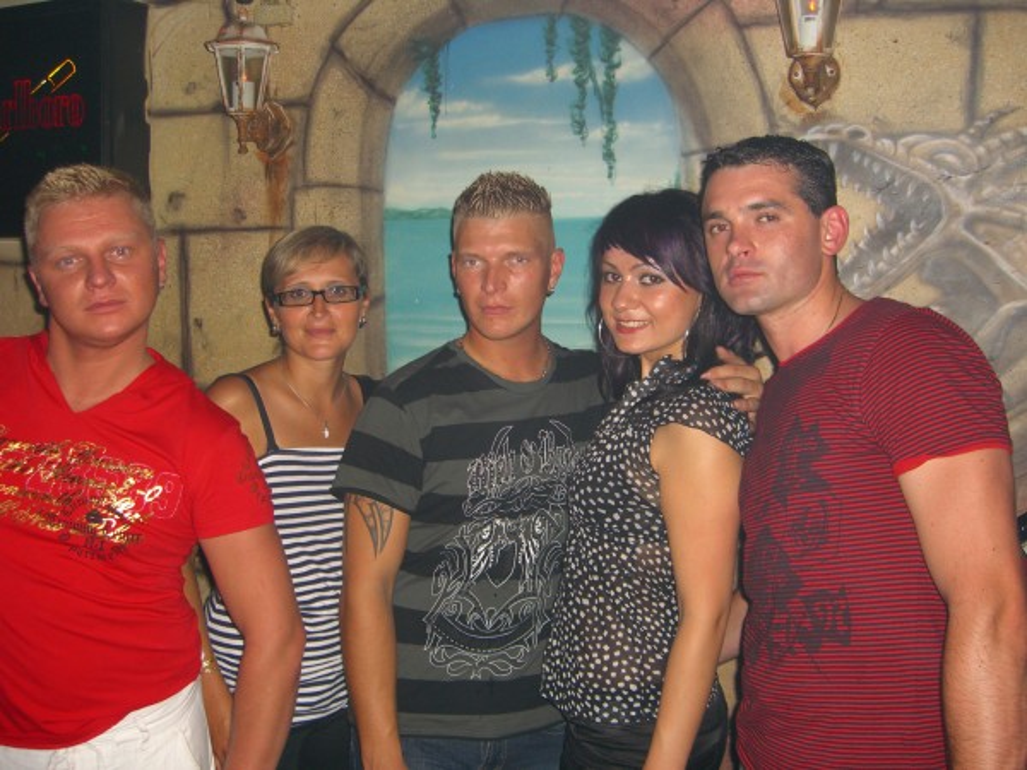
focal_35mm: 38
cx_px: 514
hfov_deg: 49.0
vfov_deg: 37.7
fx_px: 1127
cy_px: 385
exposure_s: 1/60
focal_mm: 7.9
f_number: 2.8
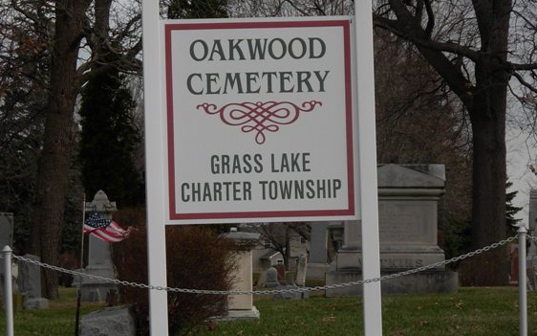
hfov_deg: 11.4
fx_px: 2692
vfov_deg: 7.1
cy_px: 161
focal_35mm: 184
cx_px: 259
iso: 79
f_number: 4.3
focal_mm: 20.2
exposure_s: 1/166
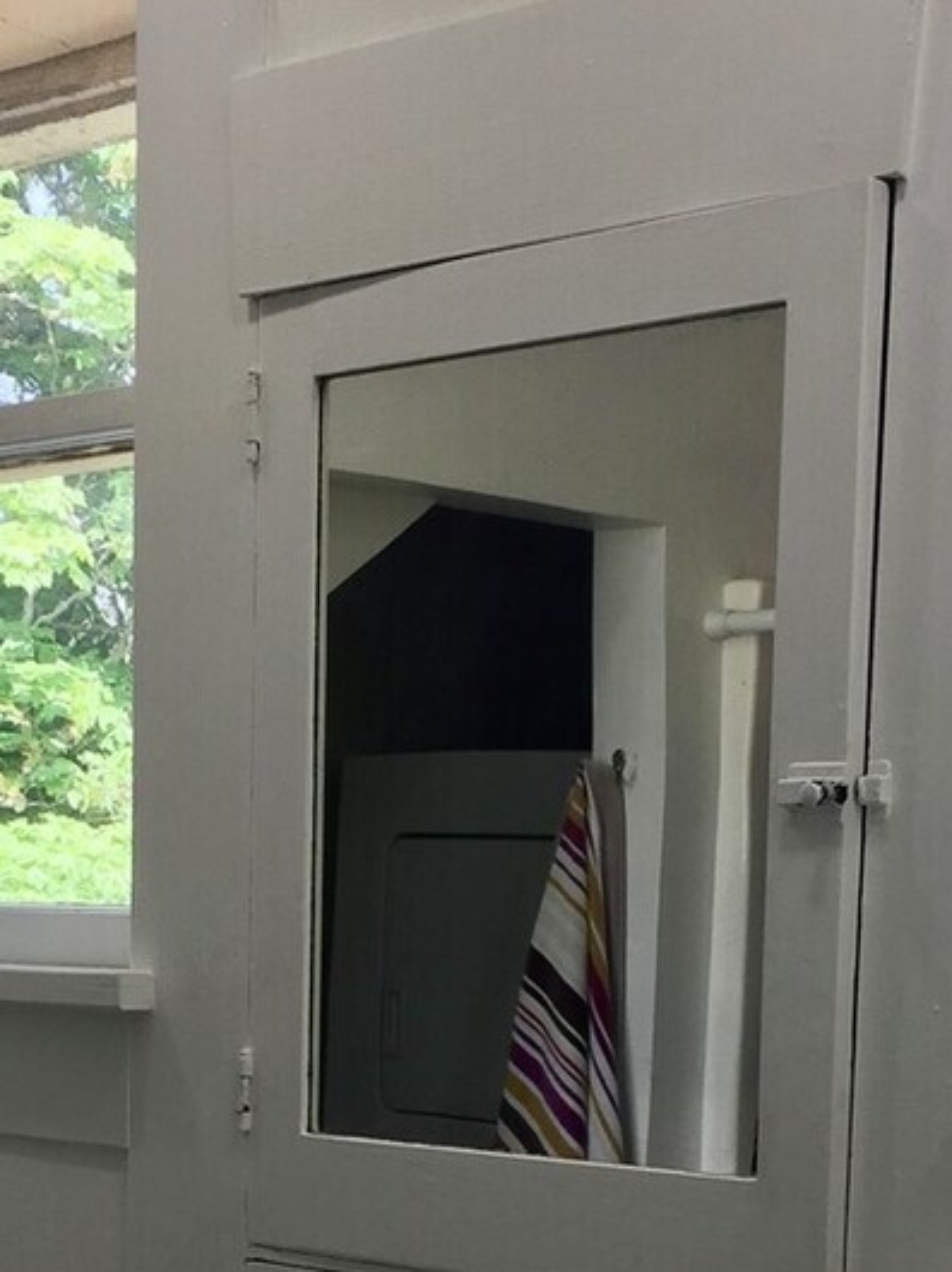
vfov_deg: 23.6
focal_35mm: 79
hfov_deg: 18.6
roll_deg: -3.5
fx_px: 2900
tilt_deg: -6.7
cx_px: 452
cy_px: 1301
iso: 32
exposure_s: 1/121
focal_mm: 4.15
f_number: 2.2
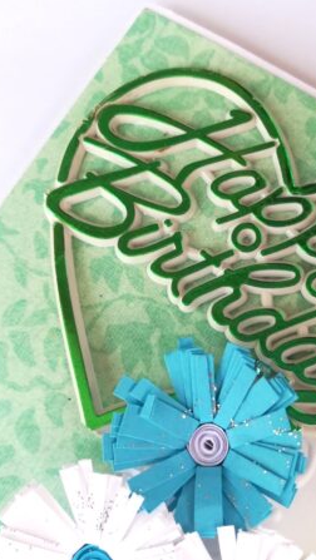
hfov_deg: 30.5
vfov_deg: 52.8
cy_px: 279
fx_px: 565
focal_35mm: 38
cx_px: 250
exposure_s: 1/100
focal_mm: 3.83
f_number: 2.2
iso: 64
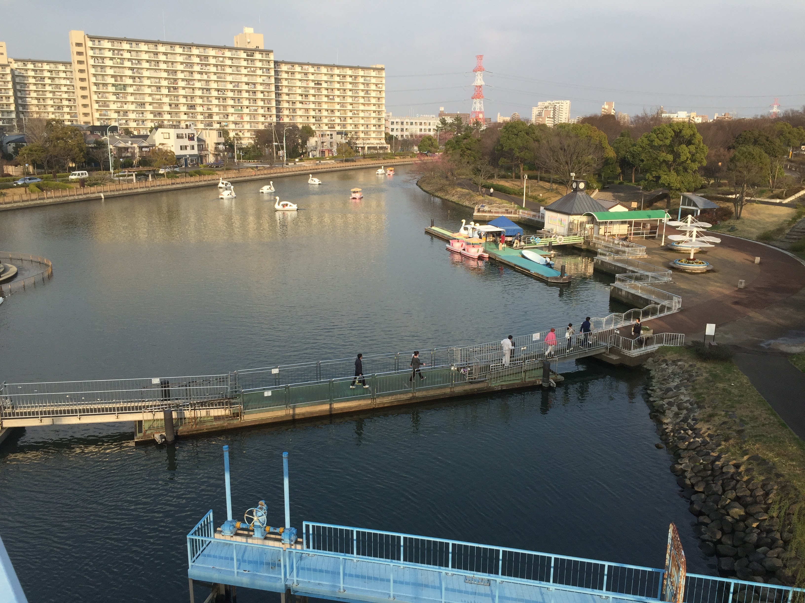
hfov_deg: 61.7
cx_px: 402
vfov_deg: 48.2
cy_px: 302
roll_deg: -0.4
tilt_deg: -15.9
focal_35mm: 29
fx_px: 674
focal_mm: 4.15
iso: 32
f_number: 2.2
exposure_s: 1/842
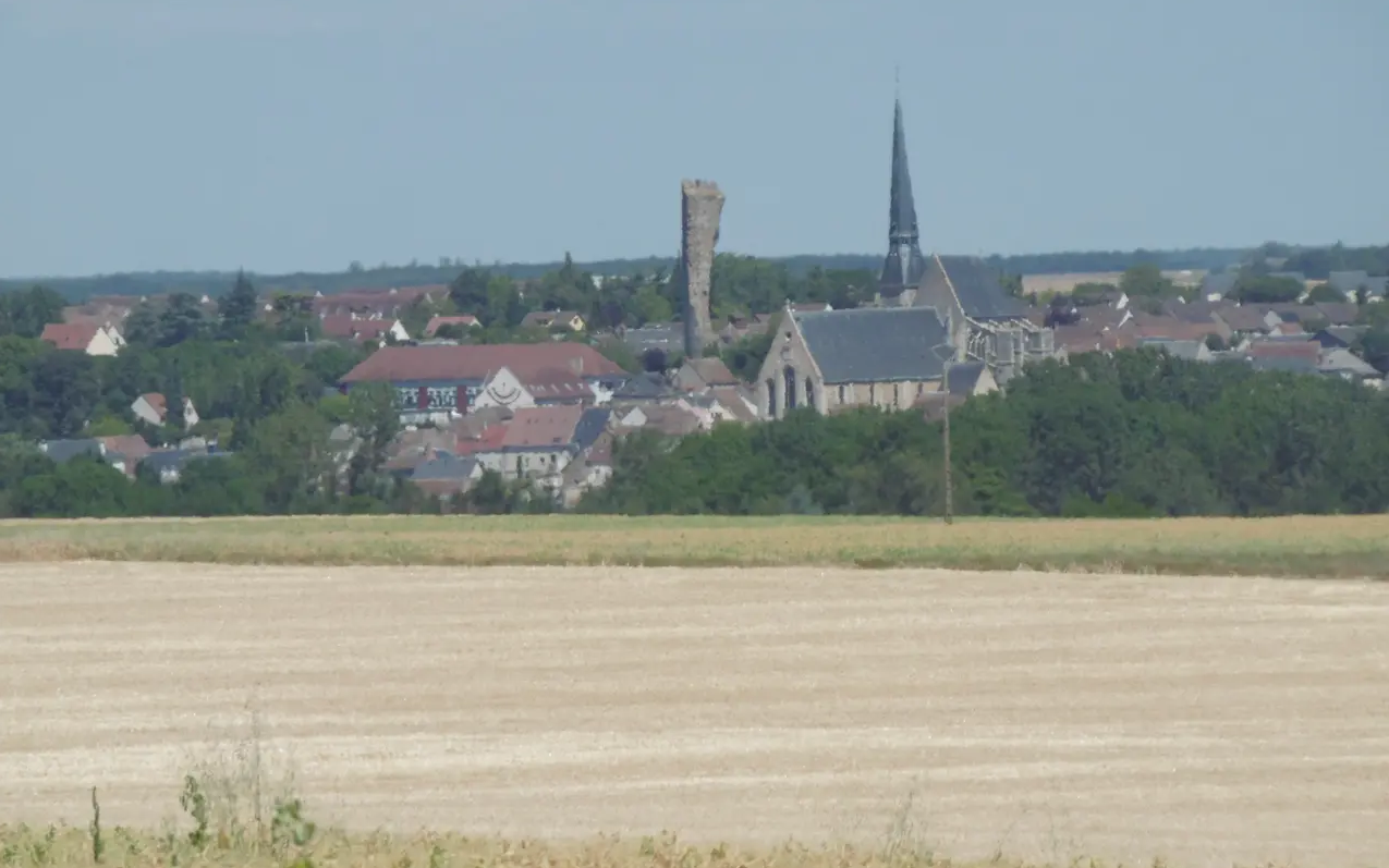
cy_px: 448
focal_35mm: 349
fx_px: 13212
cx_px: 693
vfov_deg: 3.8
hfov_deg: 6.0
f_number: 6.3
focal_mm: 51.6
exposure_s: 1/640
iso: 100
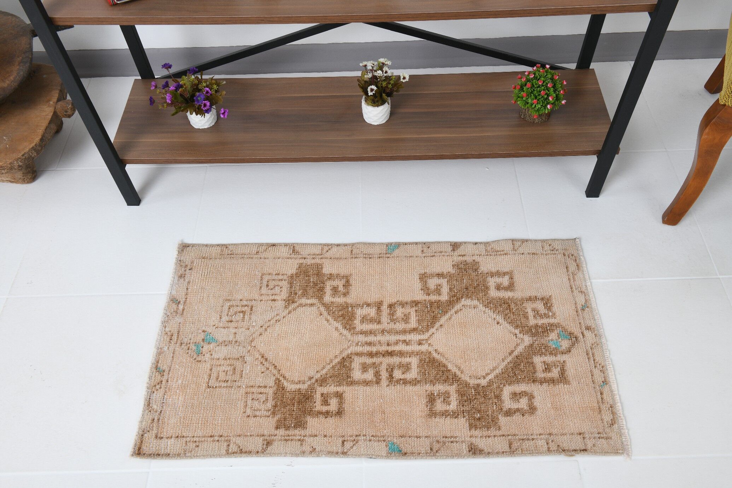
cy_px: 244
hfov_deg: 58.7
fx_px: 651
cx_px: 366
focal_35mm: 32
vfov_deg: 41.1
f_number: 13
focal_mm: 32
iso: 160
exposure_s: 1/125
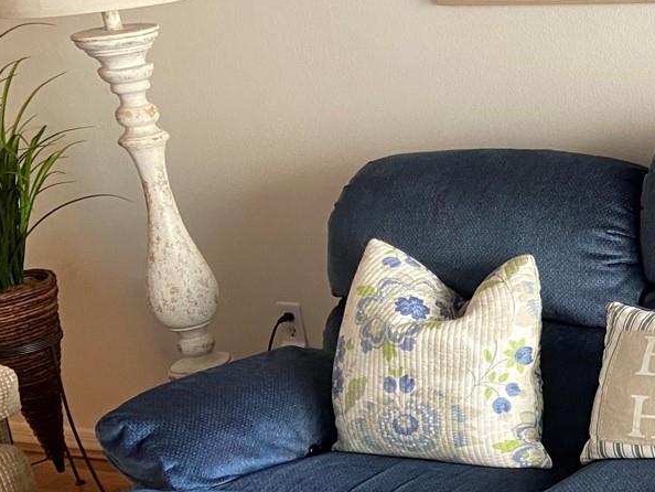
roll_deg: +4.4
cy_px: 307
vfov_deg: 21.0
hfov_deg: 24.4
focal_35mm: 70
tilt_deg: -20.2
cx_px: 842
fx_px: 1325
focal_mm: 4.25
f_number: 1.8
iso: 200
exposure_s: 1/60
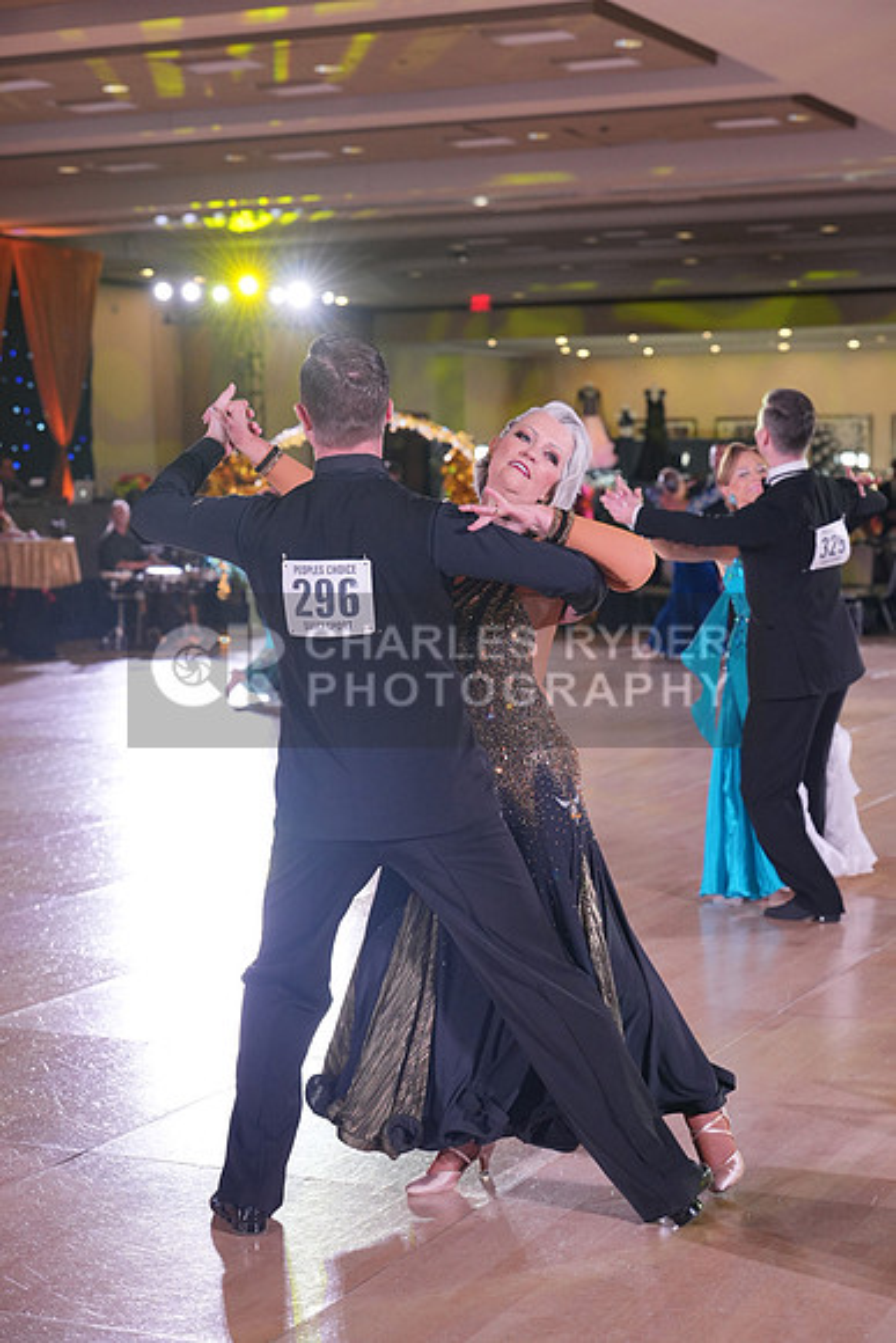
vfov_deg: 30.5
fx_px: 2462
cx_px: 448
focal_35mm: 66
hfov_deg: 20.6
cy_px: 672
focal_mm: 66
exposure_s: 1/400
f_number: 4
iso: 2000
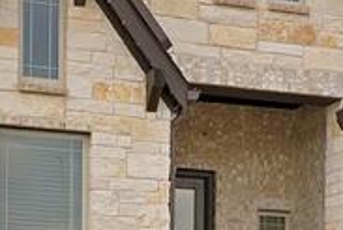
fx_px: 1280
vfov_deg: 9.9
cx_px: 315
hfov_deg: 15.1
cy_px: 368
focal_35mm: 134
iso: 640
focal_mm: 24
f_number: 9
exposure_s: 1/50
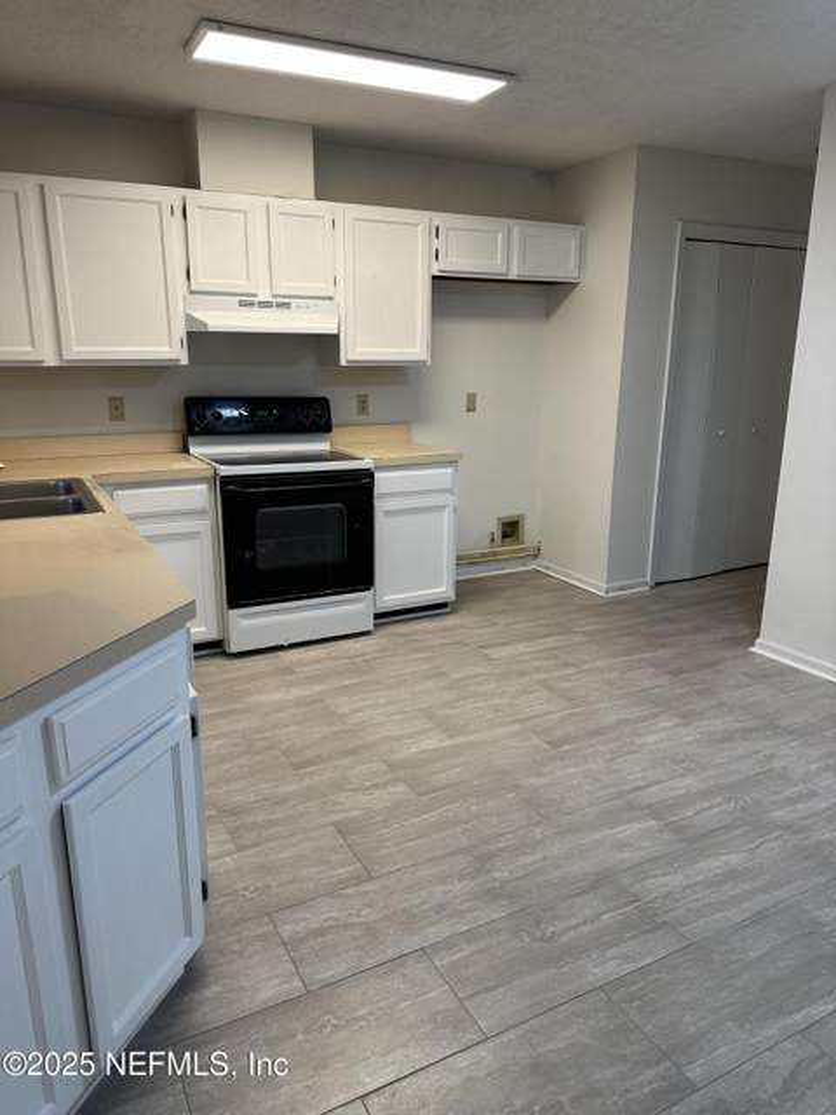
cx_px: 418
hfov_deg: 56.8
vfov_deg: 71.6
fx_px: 773
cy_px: 558
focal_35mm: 24
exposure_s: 1/121
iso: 160
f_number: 1.78
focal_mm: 6.86
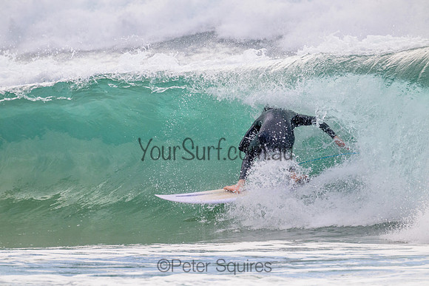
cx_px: 214
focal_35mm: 800
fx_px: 9535
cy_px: 143
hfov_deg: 2.6
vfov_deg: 1.7
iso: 2200
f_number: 13
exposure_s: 1/2000
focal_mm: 800
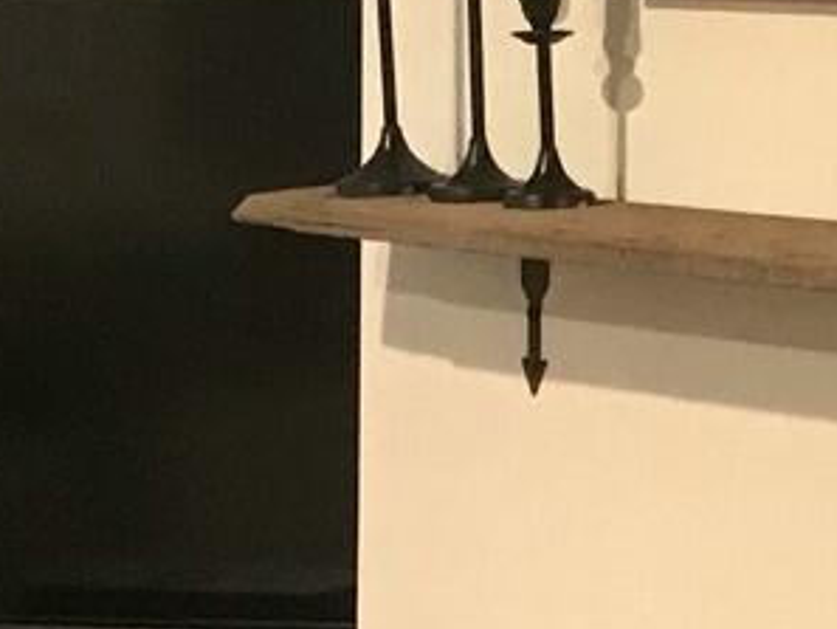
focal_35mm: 193
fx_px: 4669
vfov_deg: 7.7
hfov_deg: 10.1
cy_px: 322
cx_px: 972
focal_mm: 3.99
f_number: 1.8
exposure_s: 1/13
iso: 100
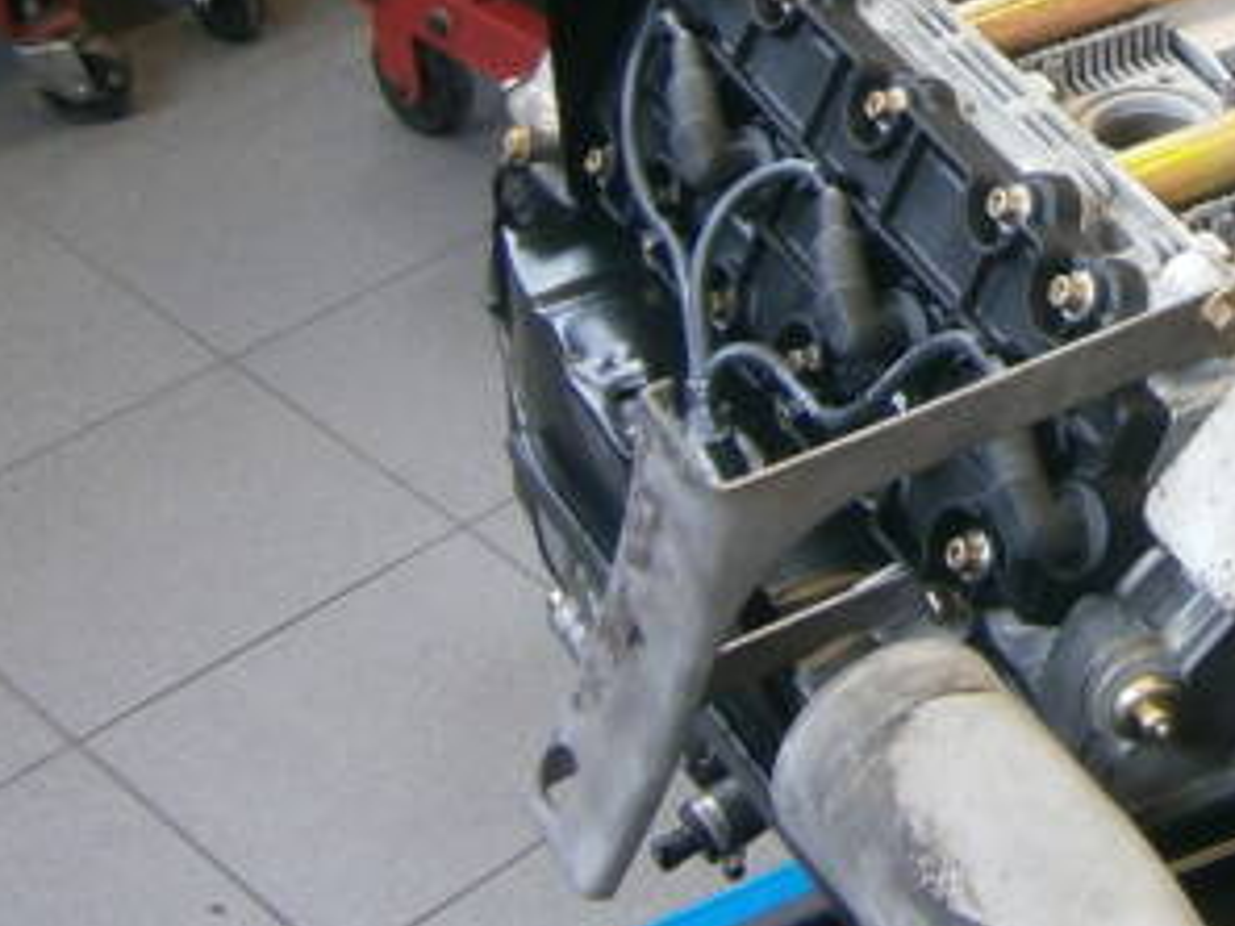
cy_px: -108
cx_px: 1581
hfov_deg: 20.1
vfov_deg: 15.9
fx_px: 3211
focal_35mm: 90
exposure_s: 1/30
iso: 100
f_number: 2.8
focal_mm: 4.7
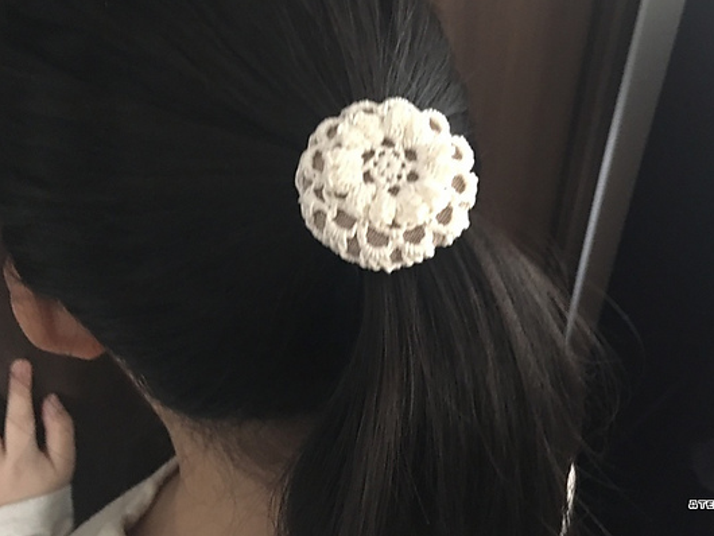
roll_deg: -0.8
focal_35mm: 35
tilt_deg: -39.6
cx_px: 408
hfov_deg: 52.4
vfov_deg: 40.6
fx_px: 722
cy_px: 222
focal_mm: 4.15
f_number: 2.2
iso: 400
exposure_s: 1/15
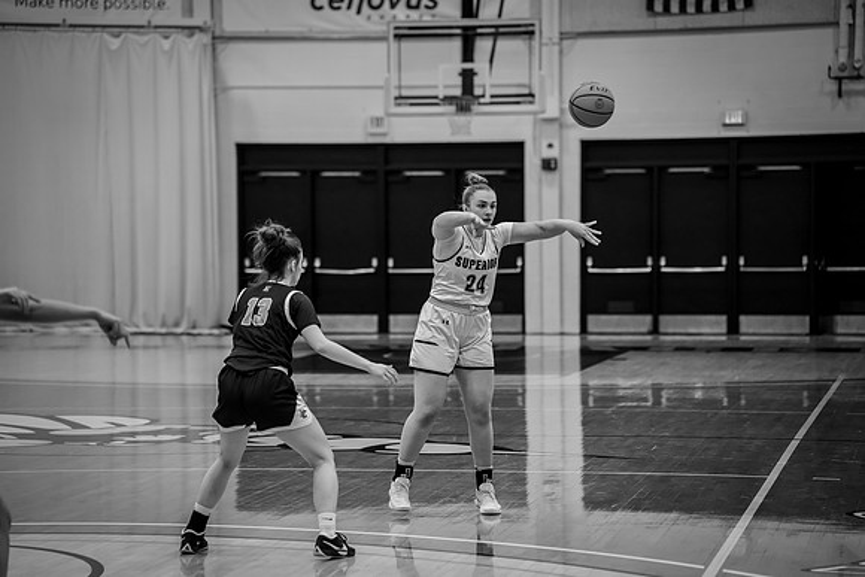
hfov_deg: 17.3
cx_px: 441
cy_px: 294
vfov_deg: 11.6
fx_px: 2840
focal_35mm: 118
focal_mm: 116
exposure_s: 1/640
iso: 1600
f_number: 2.8
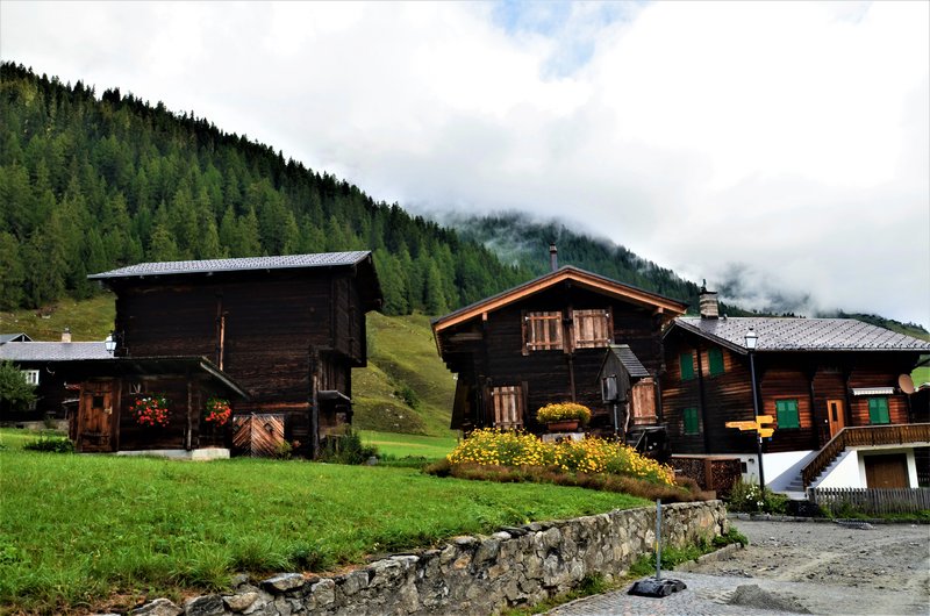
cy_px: 308
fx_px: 696
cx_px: 465
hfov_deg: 67.5
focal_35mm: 27
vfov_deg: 47.7
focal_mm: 18
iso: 320
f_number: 8
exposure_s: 1/60
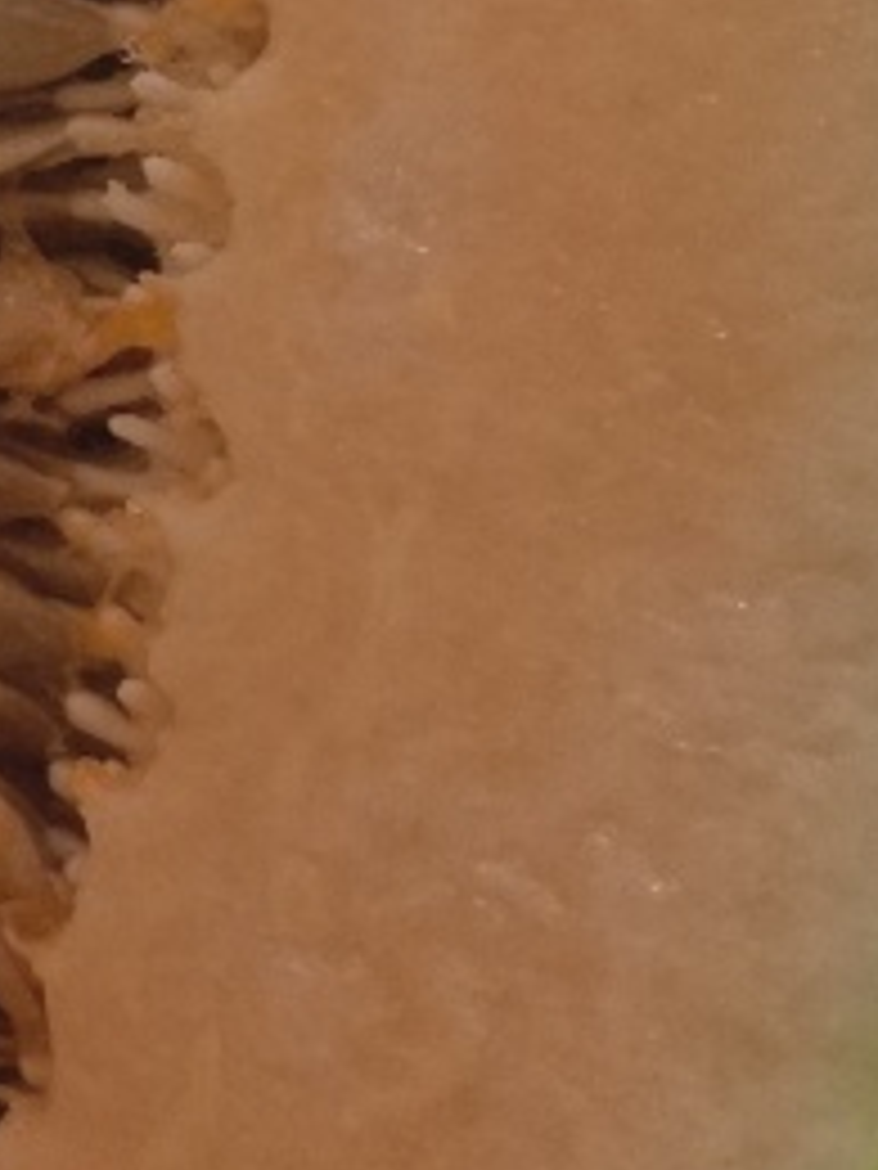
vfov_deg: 16.8
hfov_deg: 12.9
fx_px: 3754
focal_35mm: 111
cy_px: -304
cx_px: -248
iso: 50
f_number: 2
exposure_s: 1/2433
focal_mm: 5.75
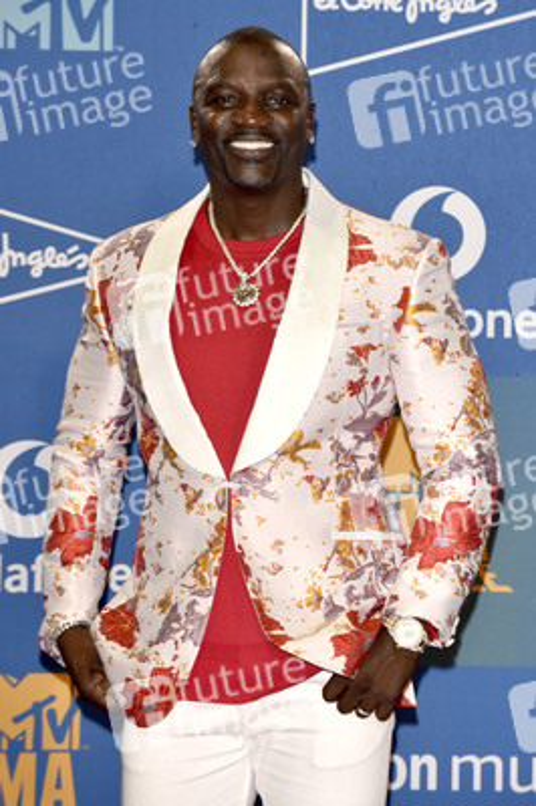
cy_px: 403
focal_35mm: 185
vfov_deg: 11.1
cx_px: 268
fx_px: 4139
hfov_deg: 7.4
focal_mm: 185
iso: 1600
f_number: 6.3
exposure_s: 1/250
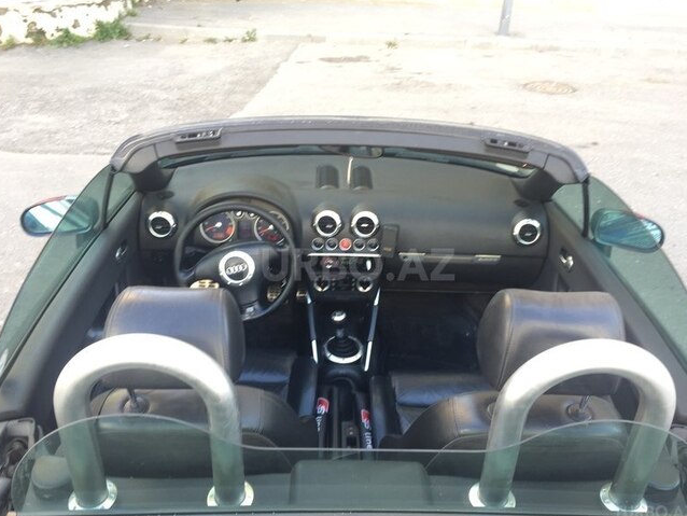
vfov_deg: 46.8
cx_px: 345
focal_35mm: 30
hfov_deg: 59.9
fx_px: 596
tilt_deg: -31.2
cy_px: 264
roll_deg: -3.6
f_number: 2.2
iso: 32
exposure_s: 1/50
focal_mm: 4.15
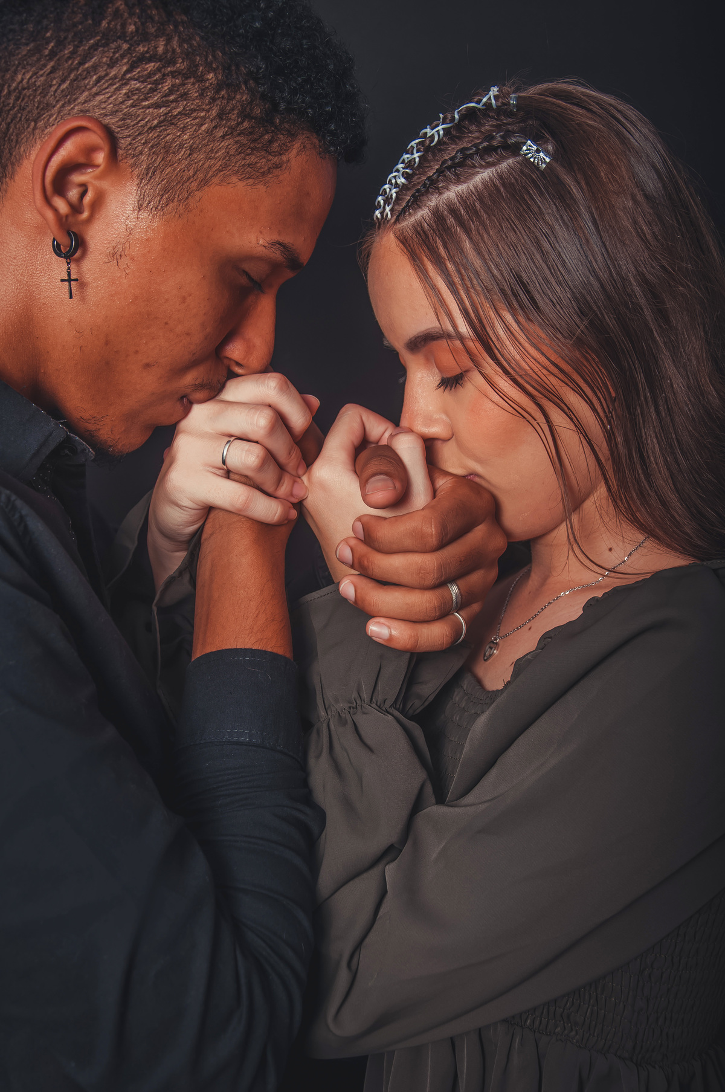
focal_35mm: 45
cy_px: 546
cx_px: 362
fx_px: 1363
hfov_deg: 29.8
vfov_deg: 43.7
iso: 100
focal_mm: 30
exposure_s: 1/200
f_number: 7.1
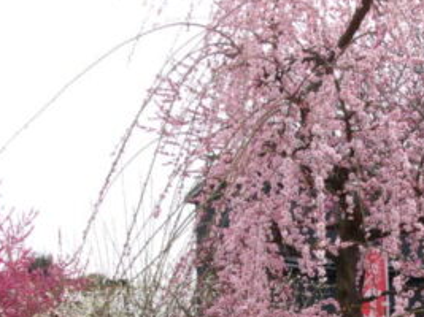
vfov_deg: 21.9
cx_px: 359
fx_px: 771
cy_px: 353
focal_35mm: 63
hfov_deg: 29.8
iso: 100
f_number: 10.8
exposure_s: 1/70
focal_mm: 5.1
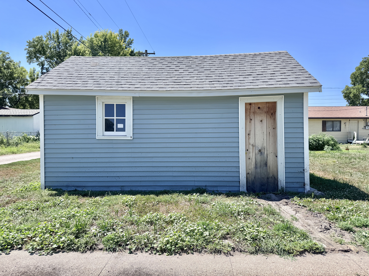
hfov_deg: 71.6
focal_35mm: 24
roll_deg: +0.0
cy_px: 138
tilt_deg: -1.2
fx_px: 256
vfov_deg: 56.8
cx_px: 184
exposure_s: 1/2959
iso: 80
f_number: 1.78
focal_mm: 6.76
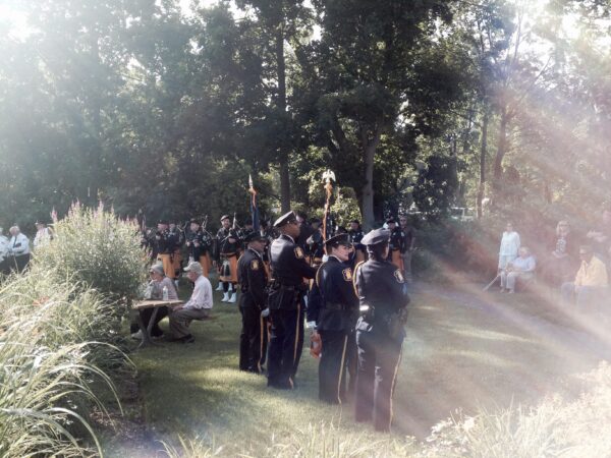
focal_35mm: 35
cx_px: 306
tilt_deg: -3.7
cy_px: 229
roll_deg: -0.9
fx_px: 618
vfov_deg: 40.7
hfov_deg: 52.6
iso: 50
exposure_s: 1/319
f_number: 2.4
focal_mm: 4.28
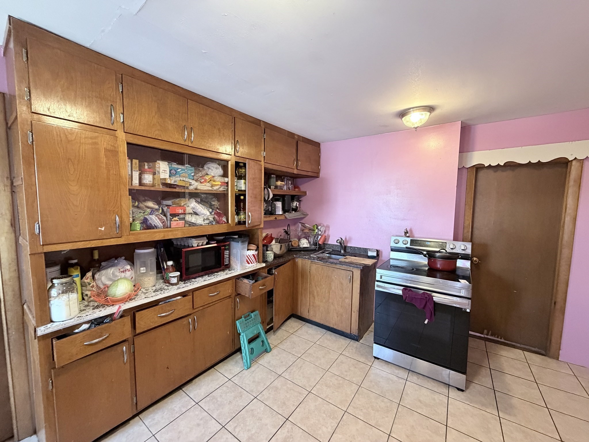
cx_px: 294
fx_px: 238
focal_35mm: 14
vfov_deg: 85.7
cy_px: 221
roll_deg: -0.9
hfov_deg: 102.1
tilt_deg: -5.0
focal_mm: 2.22
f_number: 2.2
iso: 500
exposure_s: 1/60
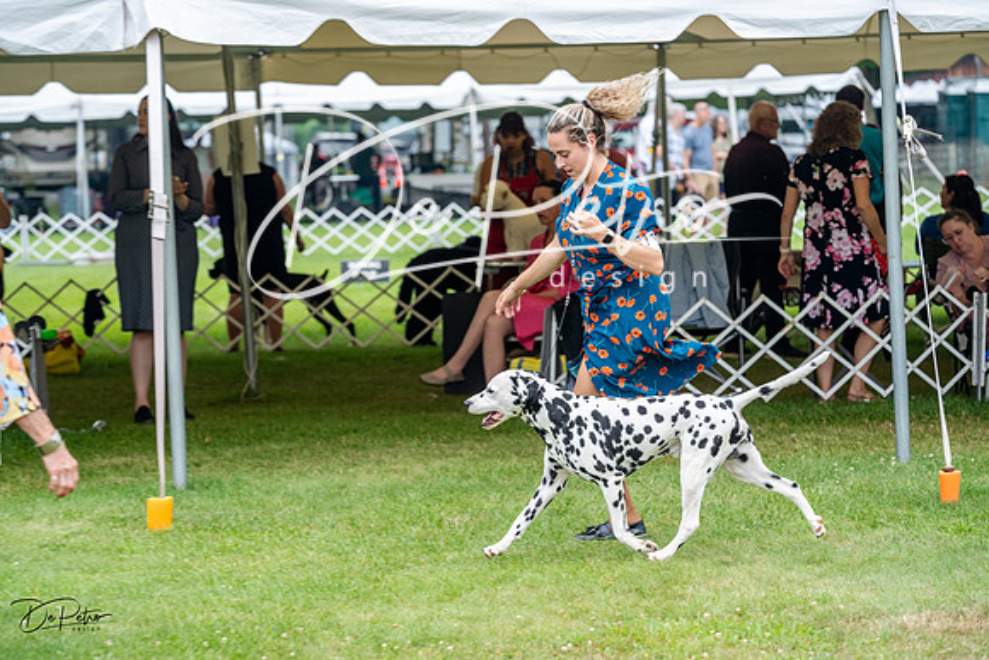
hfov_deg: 15.4
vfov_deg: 10.3
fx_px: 3654
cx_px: 494
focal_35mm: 133
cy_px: 330
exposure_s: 1/400
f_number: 4.5
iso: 400
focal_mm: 133
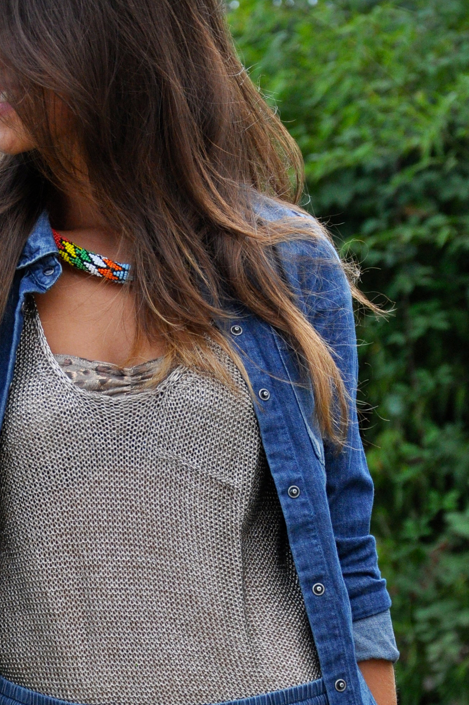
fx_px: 4172
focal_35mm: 213
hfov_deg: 6.4
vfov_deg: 9.7
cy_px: 541
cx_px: 64
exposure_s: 1/1000
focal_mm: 66
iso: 640
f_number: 5.3
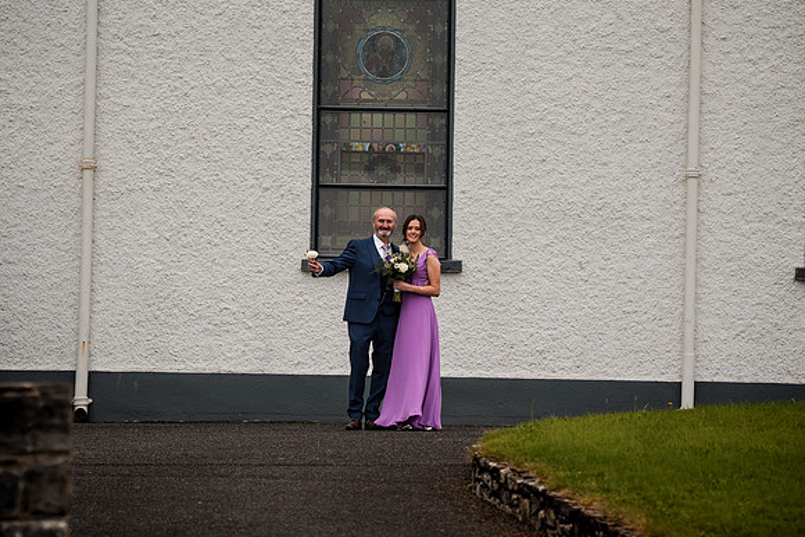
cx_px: 402
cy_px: 268
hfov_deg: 16.1
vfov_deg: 10.8
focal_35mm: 127
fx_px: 2840
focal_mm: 85
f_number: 1.8
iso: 100
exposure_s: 1/5000
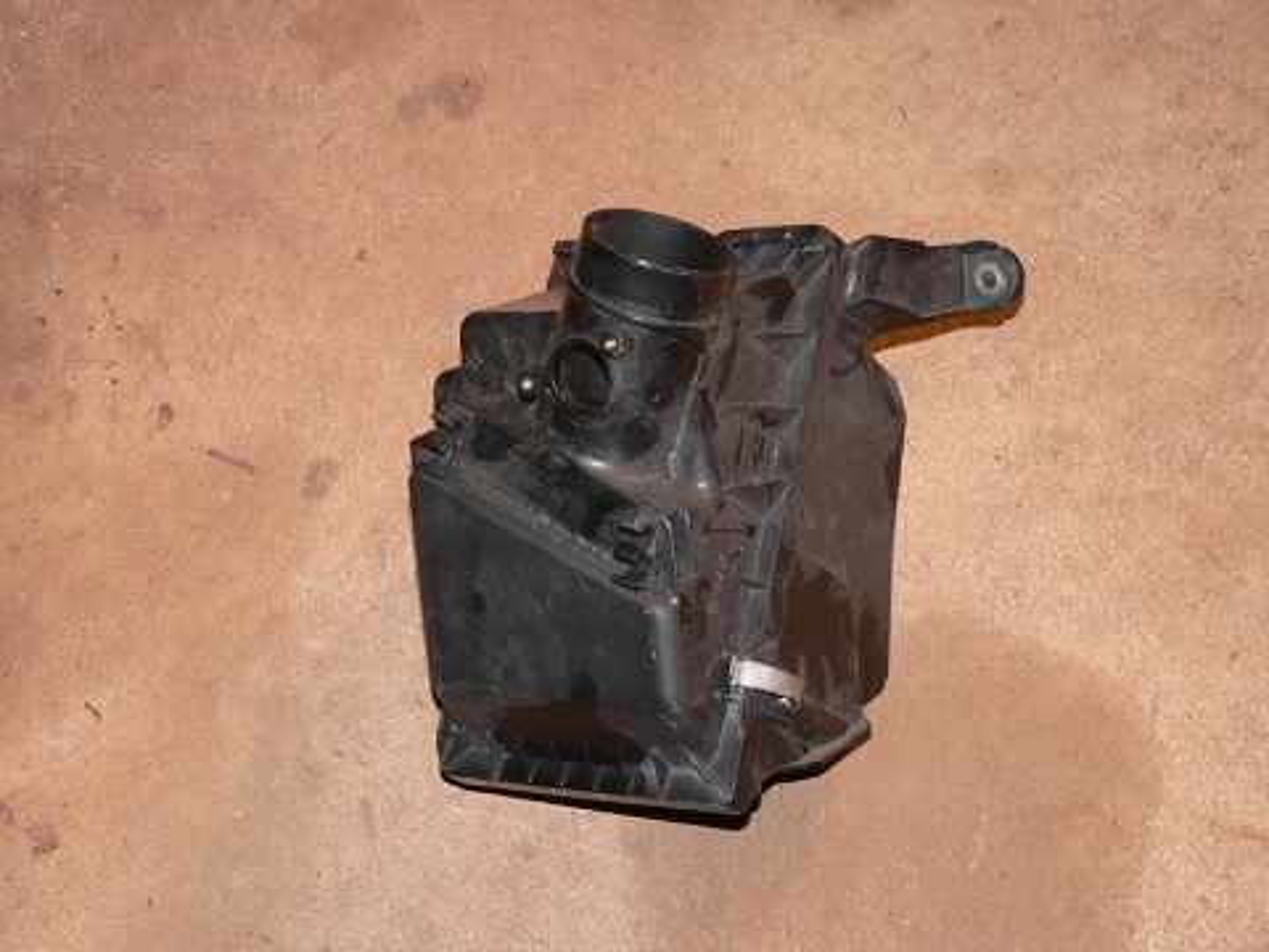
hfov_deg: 33.8
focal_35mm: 57
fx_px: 2090
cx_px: 634
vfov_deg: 25.7
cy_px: 476
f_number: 2.8
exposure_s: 1/60
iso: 100
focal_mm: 9.5
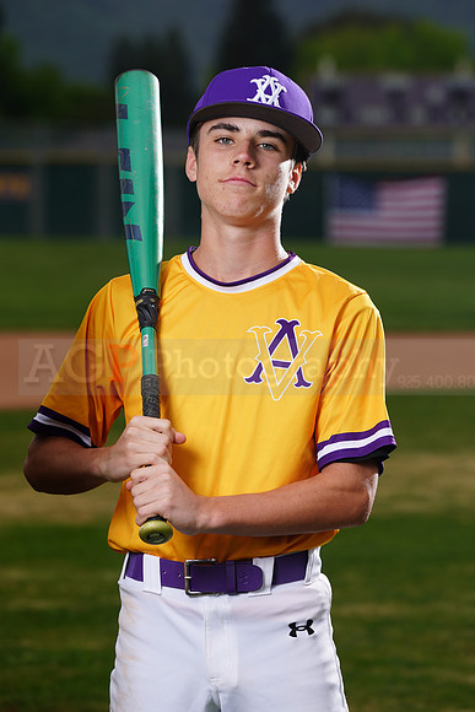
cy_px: 356
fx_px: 4312
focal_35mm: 218
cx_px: 238
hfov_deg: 6.3
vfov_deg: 9.4
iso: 100
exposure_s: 1/250
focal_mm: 218
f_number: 8
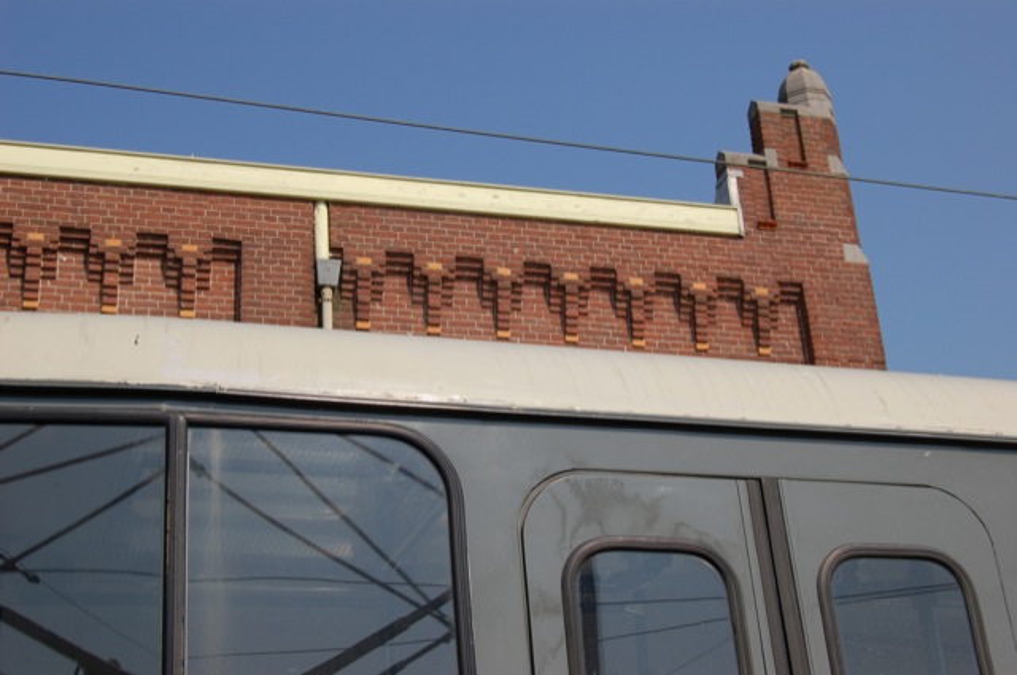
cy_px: 338
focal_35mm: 52
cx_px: 508
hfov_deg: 37.9
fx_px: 1481
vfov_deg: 25.7
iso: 200
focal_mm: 35
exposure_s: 1/400
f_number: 10
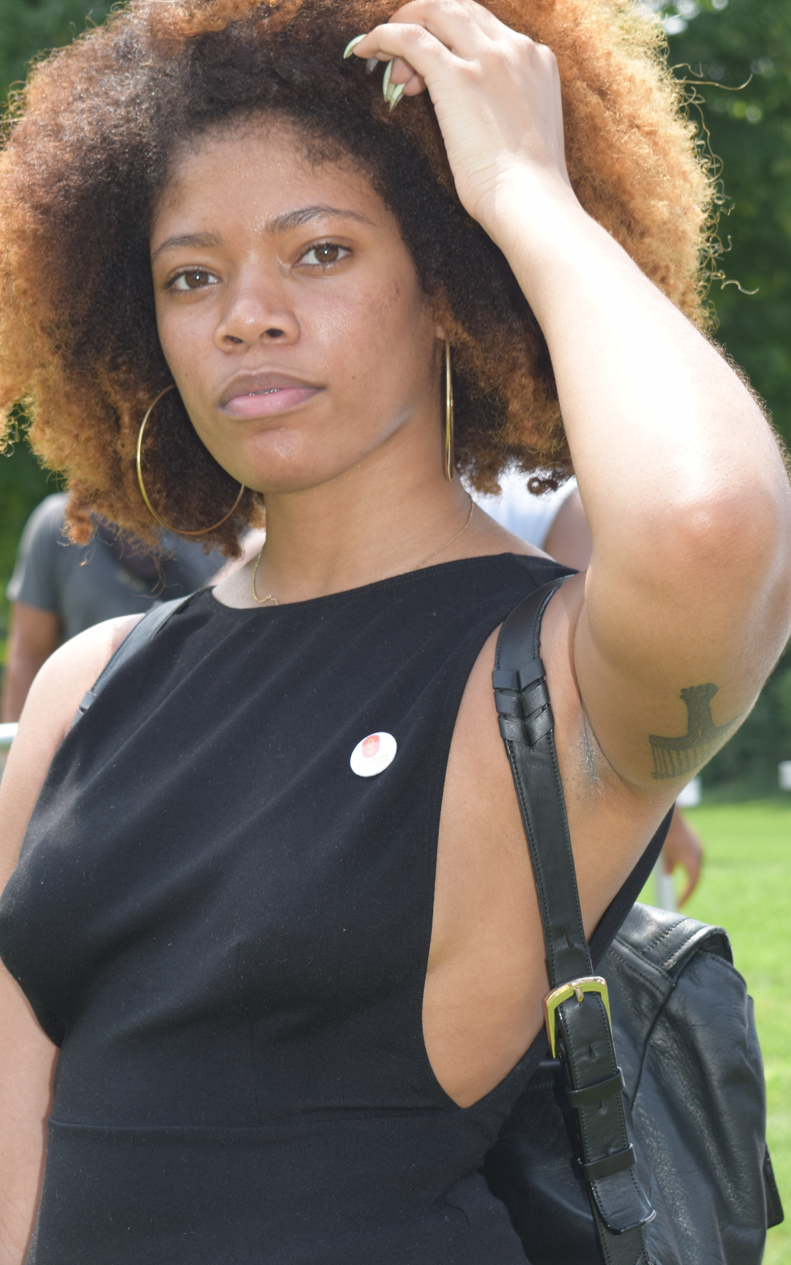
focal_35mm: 100
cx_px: 365
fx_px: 3449
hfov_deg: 13.1
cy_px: 724
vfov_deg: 20.8
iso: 100
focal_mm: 46
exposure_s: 1/160
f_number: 6.3
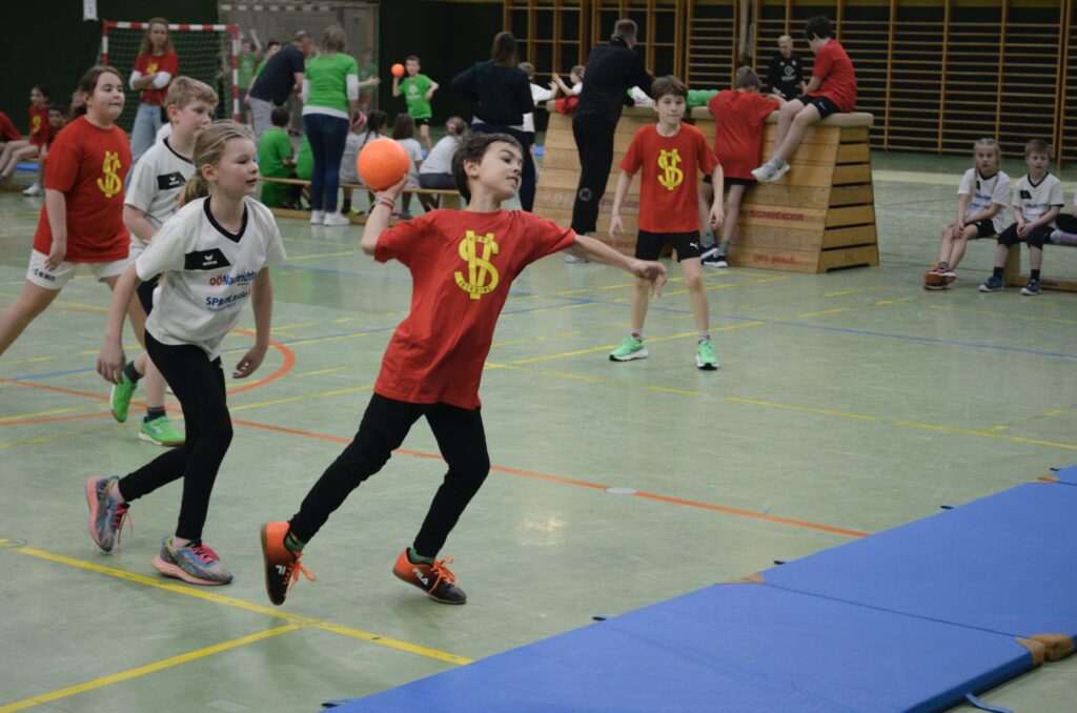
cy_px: 356
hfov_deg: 28.1
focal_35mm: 72
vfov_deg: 18.8
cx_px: 538
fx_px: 2149
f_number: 5.3
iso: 1600
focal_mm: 48
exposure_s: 1/320
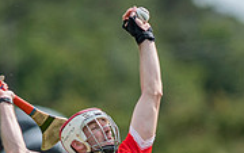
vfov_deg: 0.9
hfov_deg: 1.4
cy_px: 219
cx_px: 202
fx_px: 10260
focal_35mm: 1541
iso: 100
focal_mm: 300
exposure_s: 1/1600
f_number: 2.8
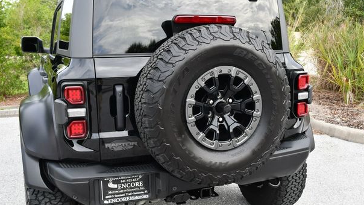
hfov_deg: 50.5
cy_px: 118
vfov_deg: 29.7
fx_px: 386
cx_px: 189
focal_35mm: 40
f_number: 5.6
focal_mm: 18
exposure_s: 1/250
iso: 320
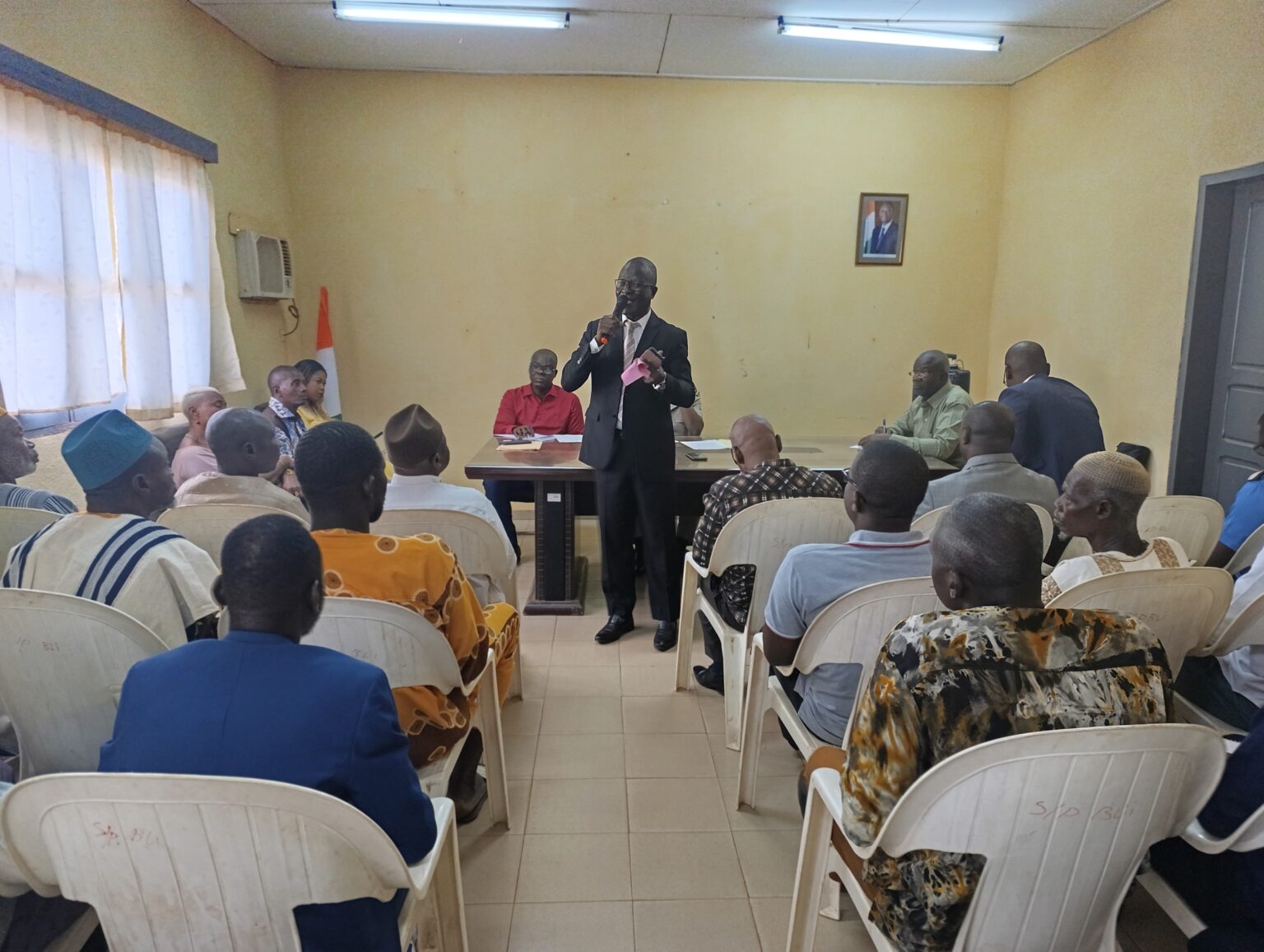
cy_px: 476
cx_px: 632
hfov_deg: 73.8
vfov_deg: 59.0
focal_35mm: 23
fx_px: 841
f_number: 1.6
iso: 1250
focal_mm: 6.14
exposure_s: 1/100
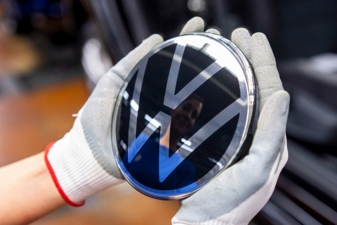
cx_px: 168
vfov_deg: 24.6
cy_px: 112
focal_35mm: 55
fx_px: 515
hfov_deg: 36.2
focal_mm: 55
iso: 5000
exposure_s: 1/200
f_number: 4
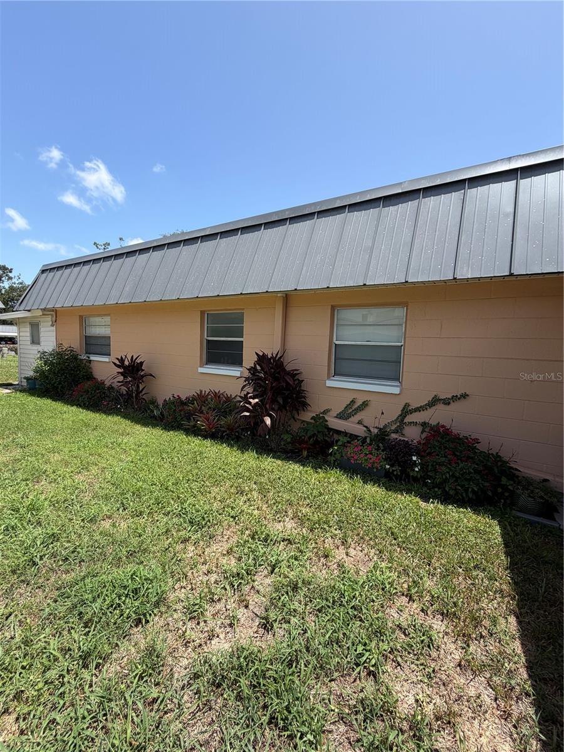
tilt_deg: -5.3
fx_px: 304
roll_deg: -1.7
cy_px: 376
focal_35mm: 14
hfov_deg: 85.7
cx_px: 282
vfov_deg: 102.1
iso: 32
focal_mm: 2.22
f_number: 2.2
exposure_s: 1/770
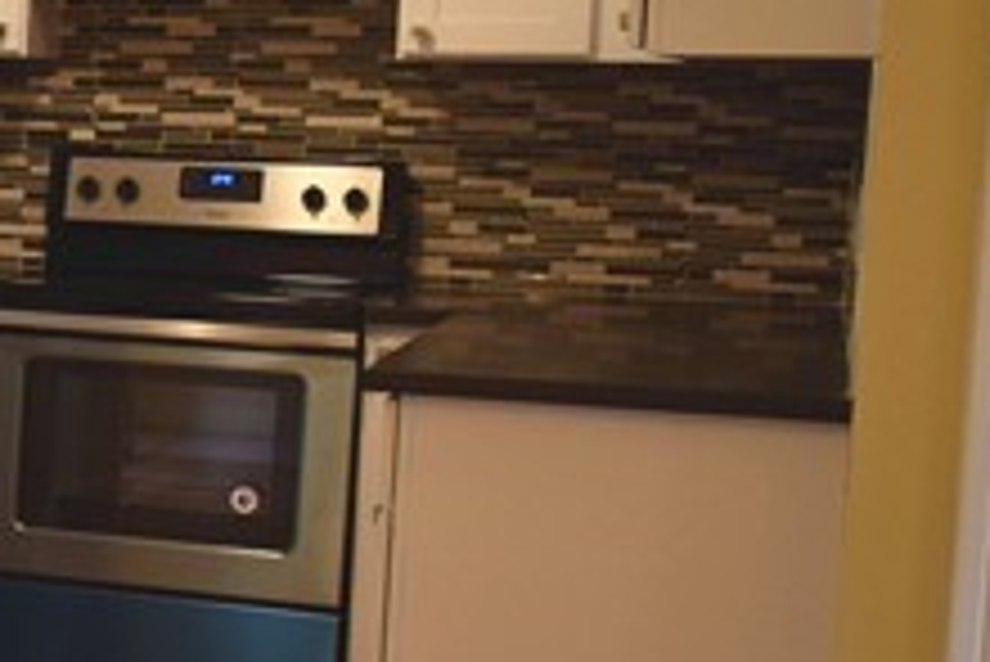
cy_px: 376
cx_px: -792
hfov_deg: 17.1
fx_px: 2697
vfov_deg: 14.0
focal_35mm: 98
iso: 400
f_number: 4.5
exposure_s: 1/80
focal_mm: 18
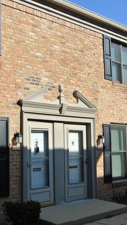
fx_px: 323
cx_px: 29
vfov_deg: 38.5
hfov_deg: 22.0
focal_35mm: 54
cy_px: 112
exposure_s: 1/640
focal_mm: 12.7
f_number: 4.5
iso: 100
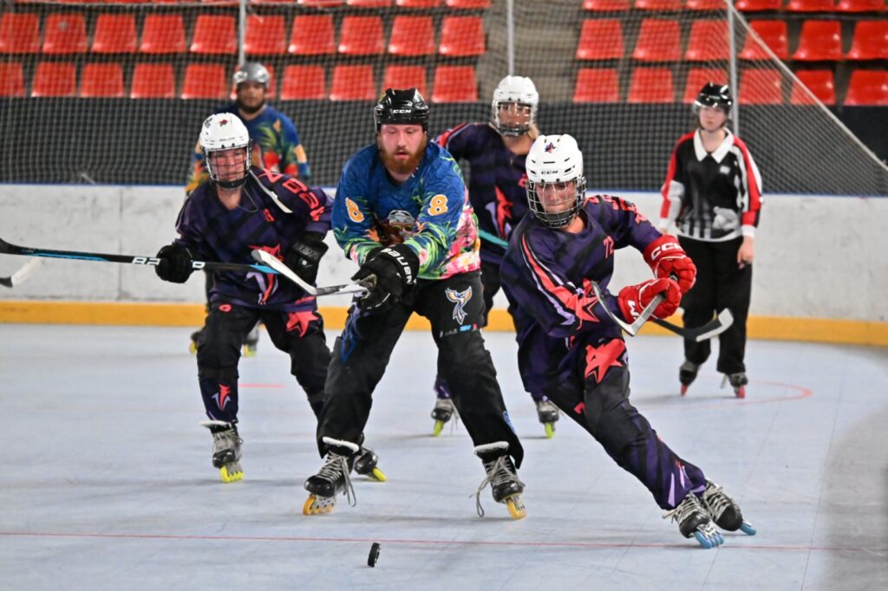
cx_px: 444
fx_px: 4931
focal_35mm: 200
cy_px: 296
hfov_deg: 10.3
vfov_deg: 6.9
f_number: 6.3
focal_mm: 200
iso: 16000
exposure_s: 1/1000
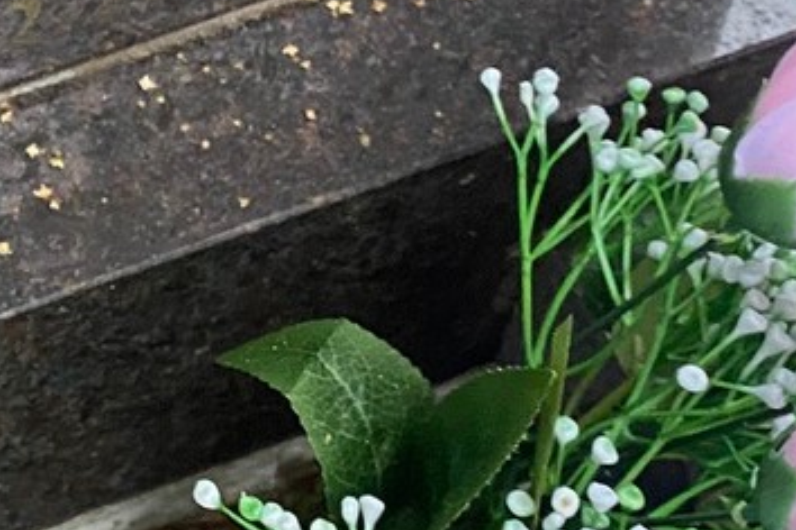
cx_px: -297
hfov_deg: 17.2
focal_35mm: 110
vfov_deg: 12.3
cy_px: 27
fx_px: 2432
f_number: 1.8
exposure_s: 1/60
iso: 200
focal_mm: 4.25
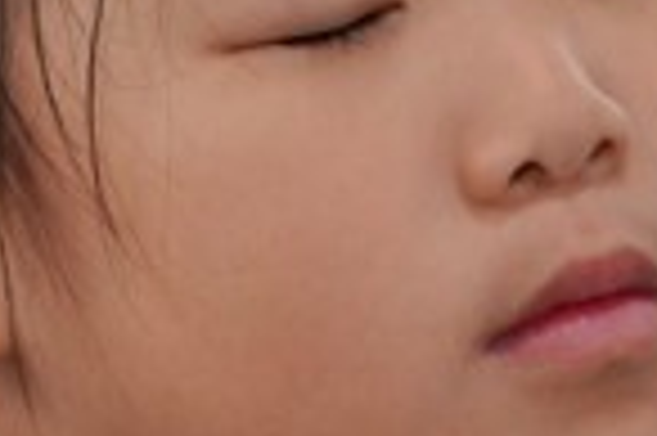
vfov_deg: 2.4
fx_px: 10445
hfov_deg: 3.6
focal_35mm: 573
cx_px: 446
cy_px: 499
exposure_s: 1/160
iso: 1000
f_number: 4
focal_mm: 93
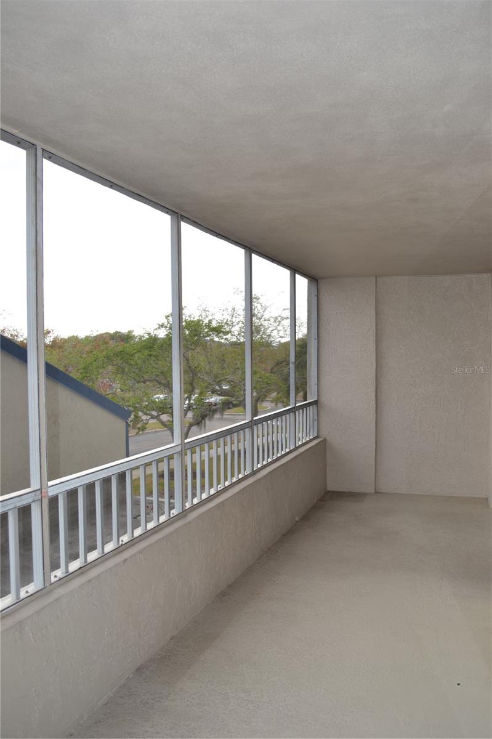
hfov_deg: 47.9
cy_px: 370
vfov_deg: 67.4
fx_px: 554
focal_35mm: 27
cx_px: 246
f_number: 4.5
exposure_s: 1/200
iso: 100
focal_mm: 18
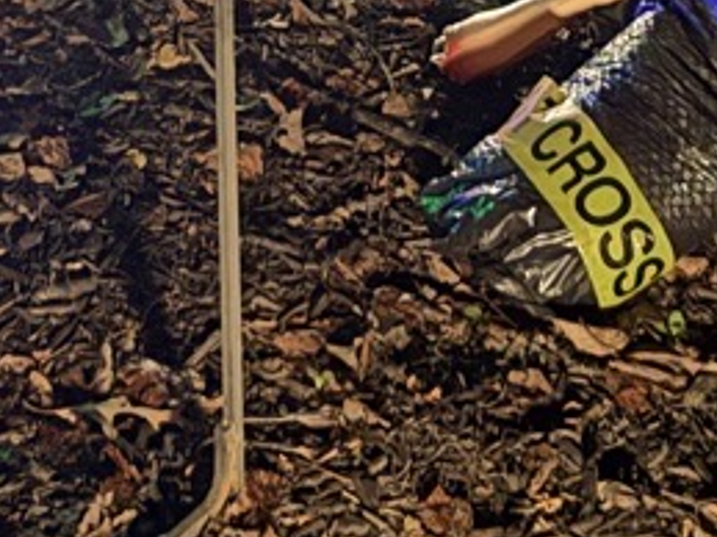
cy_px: -757
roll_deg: +2.1
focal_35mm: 139
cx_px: 216
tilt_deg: -11.5
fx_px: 2878
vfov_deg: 9.5
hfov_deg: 14.2
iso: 3200
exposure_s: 1/9
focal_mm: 6.76
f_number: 1.78
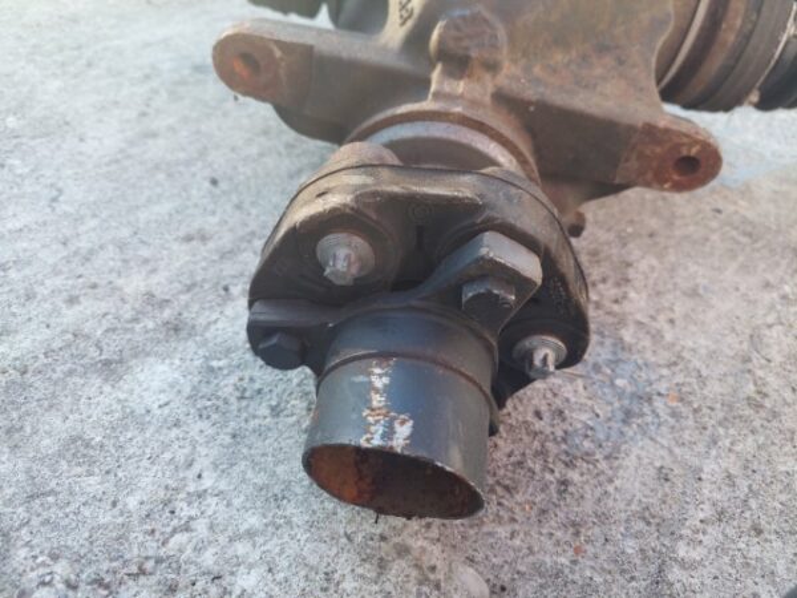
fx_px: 576
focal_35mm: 25
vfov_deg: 54.9
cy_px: 299
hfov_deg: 69.4
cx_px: 398
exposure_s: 1/100
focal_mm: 5.23
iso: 64
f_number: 1.8
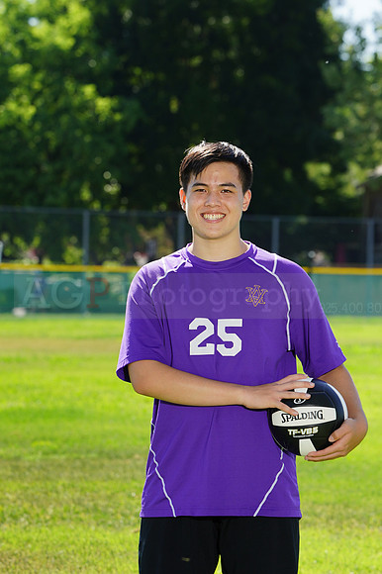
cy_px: 287
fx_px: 3697
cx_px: 191
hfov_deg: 5.9
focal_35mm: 232
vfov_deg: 8.9
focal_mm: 232
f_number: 11
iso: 200
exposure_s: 1/200
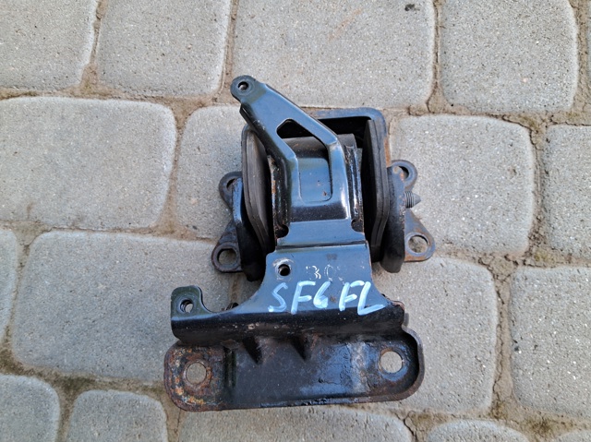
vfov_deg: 53.0
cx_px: 296
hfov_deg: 67.3
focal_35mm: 26
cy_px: 221
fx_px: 444
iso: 32
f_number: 1.8
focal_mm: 3.98
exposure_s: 1/40
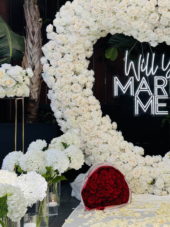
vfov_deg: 28.5
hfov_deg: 21.2
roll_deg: +0.1
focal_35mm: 68
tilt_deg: +1.7
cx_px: 147
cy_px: 85
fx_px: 445
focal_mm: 6.76
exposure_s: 1/562
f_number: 1.78
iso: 80
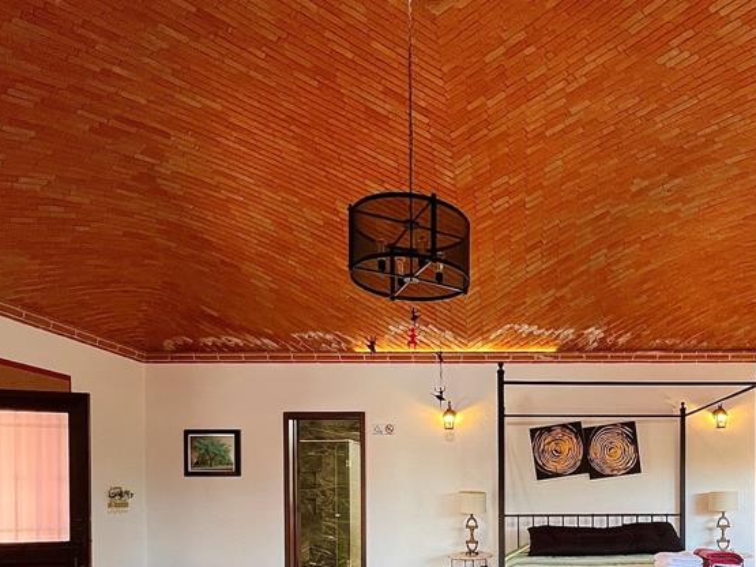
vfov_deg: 50.8
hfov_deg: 68.7
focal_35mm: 24
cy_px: 502
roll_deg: -0.1
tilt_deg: -1.0
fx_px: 524
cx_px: 529
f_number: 1.8
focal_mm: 1.57
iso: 250
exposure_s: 1/120
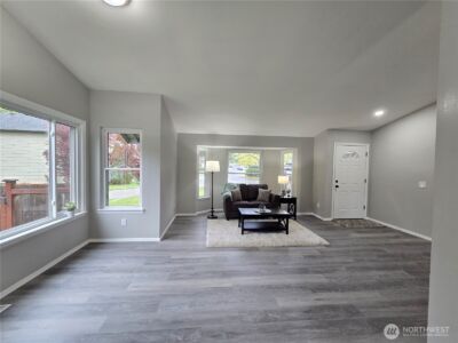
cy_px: 172
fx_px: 172
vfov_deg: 89.9
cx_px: 229
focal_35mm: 13
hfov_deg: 106.2
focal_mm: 2.2
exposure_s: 1/60
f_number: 2.2
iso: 200
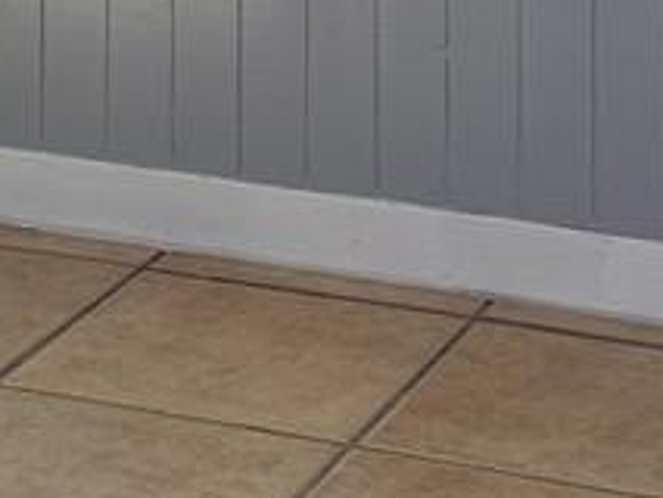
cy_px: -707
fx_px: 3449
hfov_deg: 10.9
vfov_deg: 7.7
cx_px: 72
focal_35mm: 180
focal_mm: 6.86
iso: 80
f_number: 1.78
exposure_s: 1/630
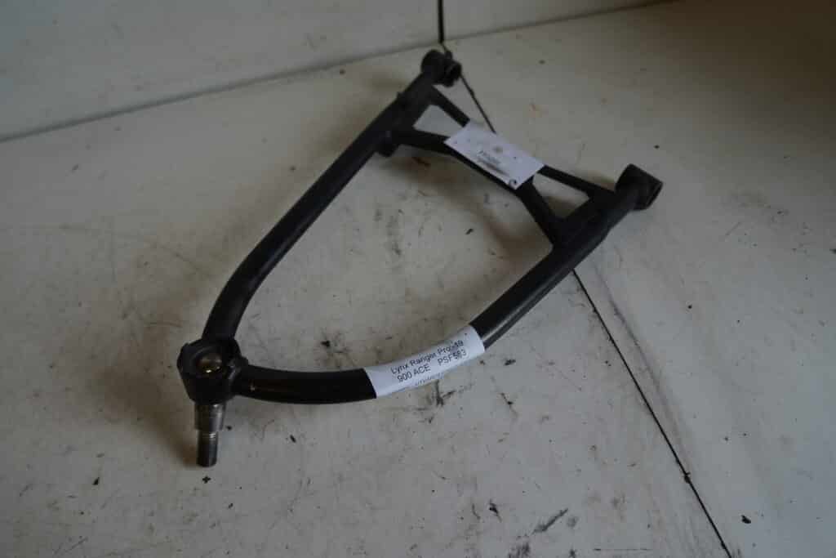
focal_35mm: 27
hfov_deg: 67.4
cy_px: 279
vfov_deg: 47.9
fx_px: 627
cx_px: 418
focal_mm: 18
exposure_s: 1/100
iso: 100
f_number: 3.5
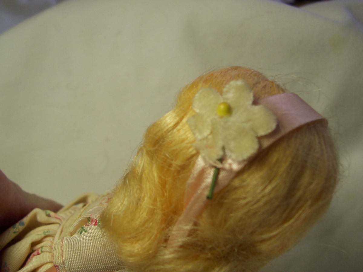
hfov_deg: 50.1
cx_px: 182
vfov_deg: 38.7
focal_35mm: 37
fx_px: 388
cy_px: 136
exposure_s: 1/180
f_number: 2.8
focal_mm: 5.6
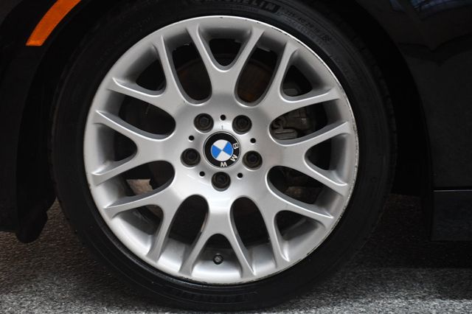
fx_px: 1101
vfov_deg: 16.2
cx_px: 236
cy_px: 157
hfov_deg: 24.2
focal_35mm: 84
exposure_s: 1/125
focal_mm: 56
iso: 3200
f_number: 4.8
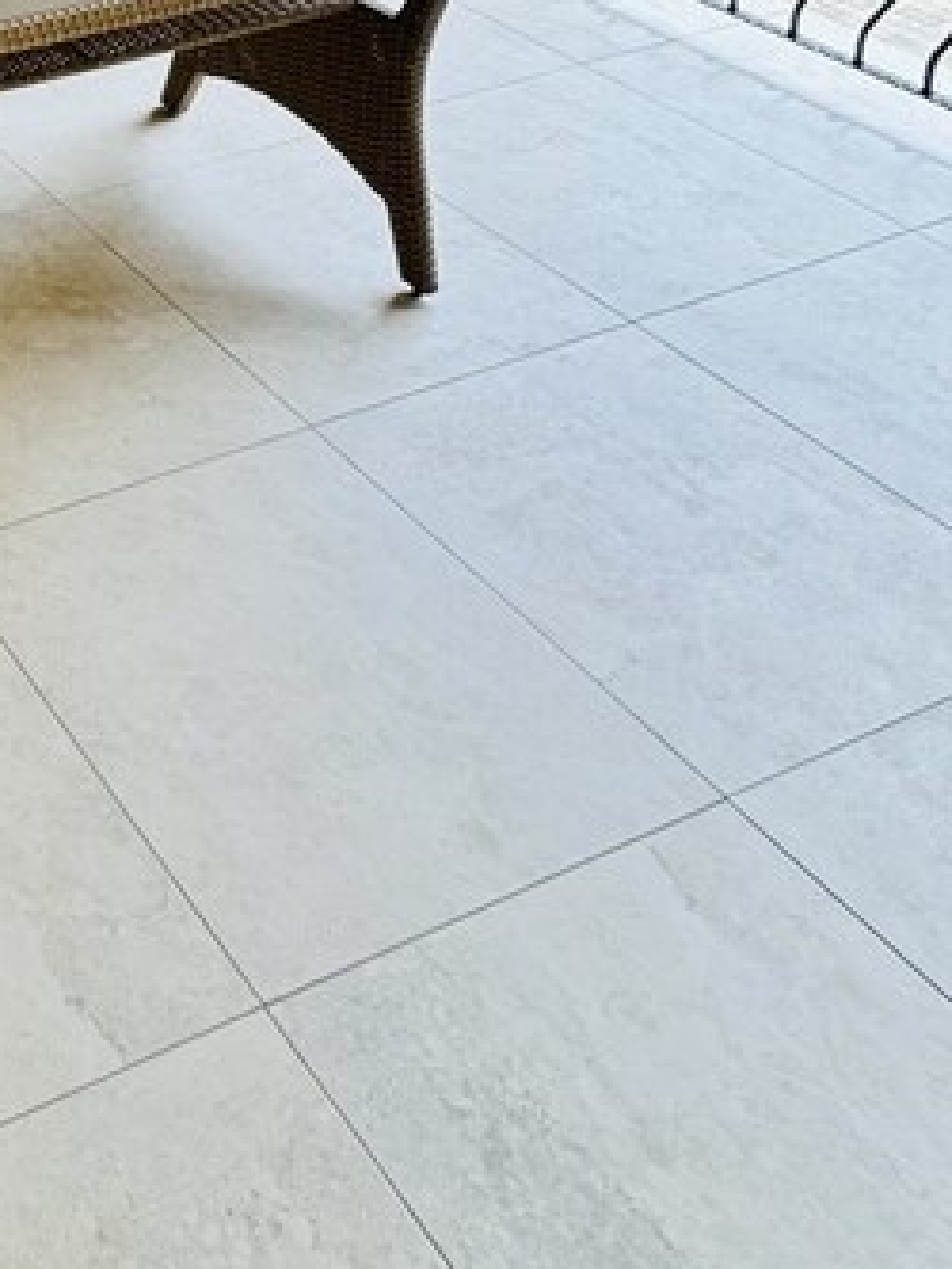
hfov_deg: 25.8
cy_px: -183
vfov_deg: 36.0
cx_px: -446
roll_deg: +4.1
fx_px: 1576
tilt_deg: -18.7
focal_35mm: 43
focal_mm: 2.22
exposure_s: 1/155
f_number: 2.2
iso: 40
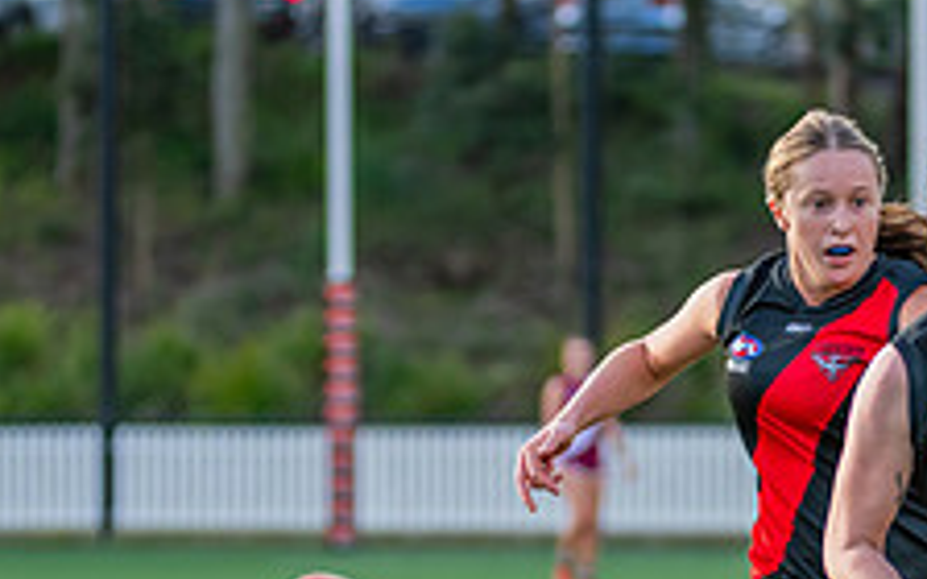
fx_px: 12253
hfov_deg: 4.3
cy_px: 739
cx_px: 732
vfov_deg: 2.7
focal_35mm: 485
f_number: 4
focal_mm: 170
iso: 800
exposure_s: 1/800
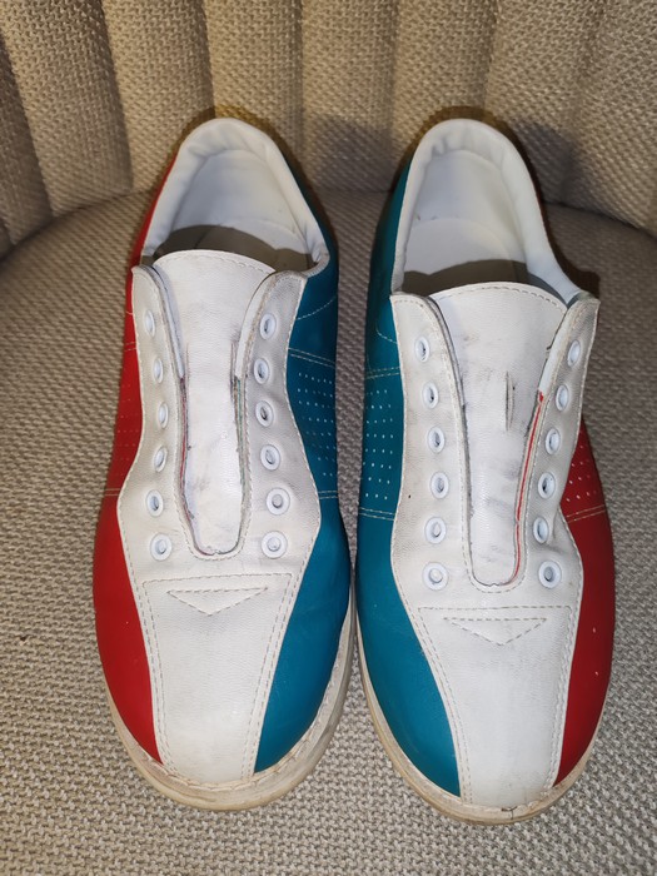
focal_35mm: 27
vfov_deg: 65.3
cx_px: 328
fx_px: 683
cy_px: 438
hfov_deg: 51.4
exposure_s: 1/100
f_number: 1.9
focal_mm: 6.12
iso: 1600
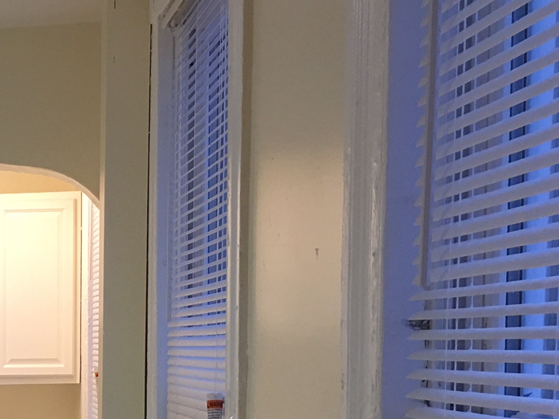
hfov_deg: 20.9
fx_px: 1356
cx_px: -194
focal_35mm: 84
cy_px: 458
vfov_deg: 17.0
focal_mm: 4.15
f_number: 2.2
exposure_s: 1/30
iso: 40
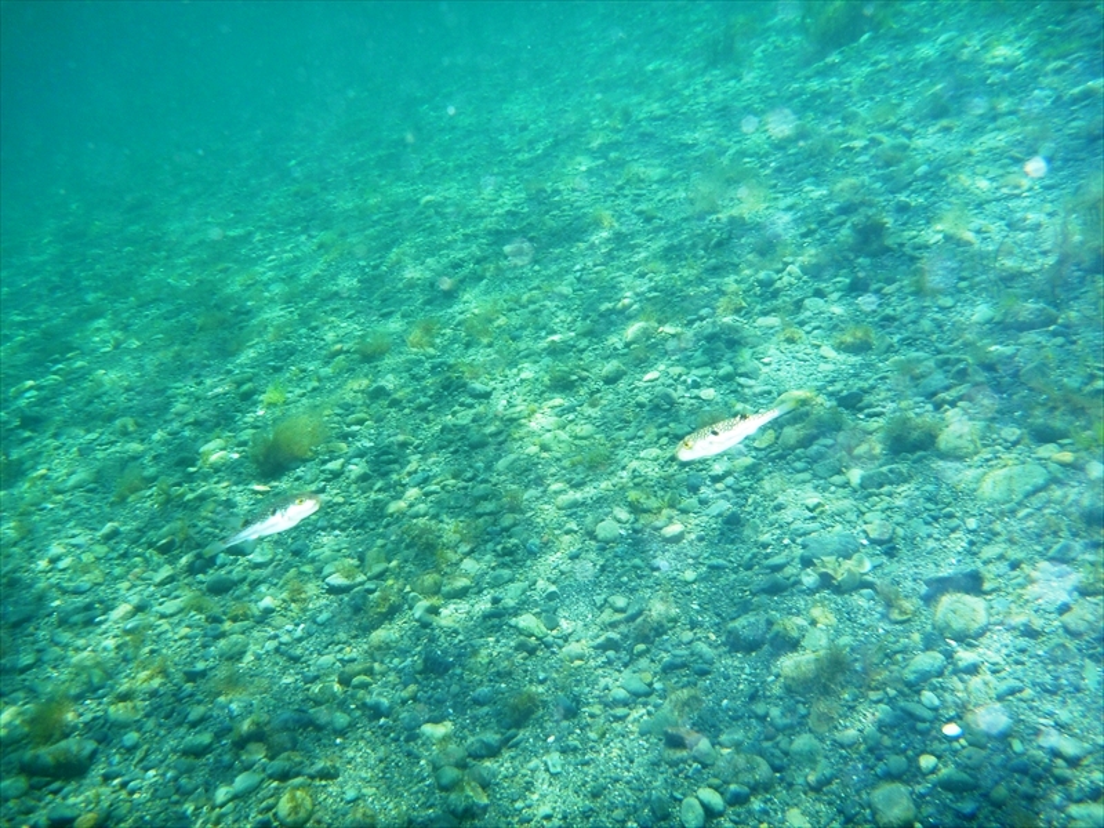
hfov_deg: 63.4
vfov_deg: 49.7
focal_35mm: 28
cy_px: 414
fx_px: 893
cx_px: 552
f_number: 3.3
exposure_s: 1/250
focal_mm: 4.9
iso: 100
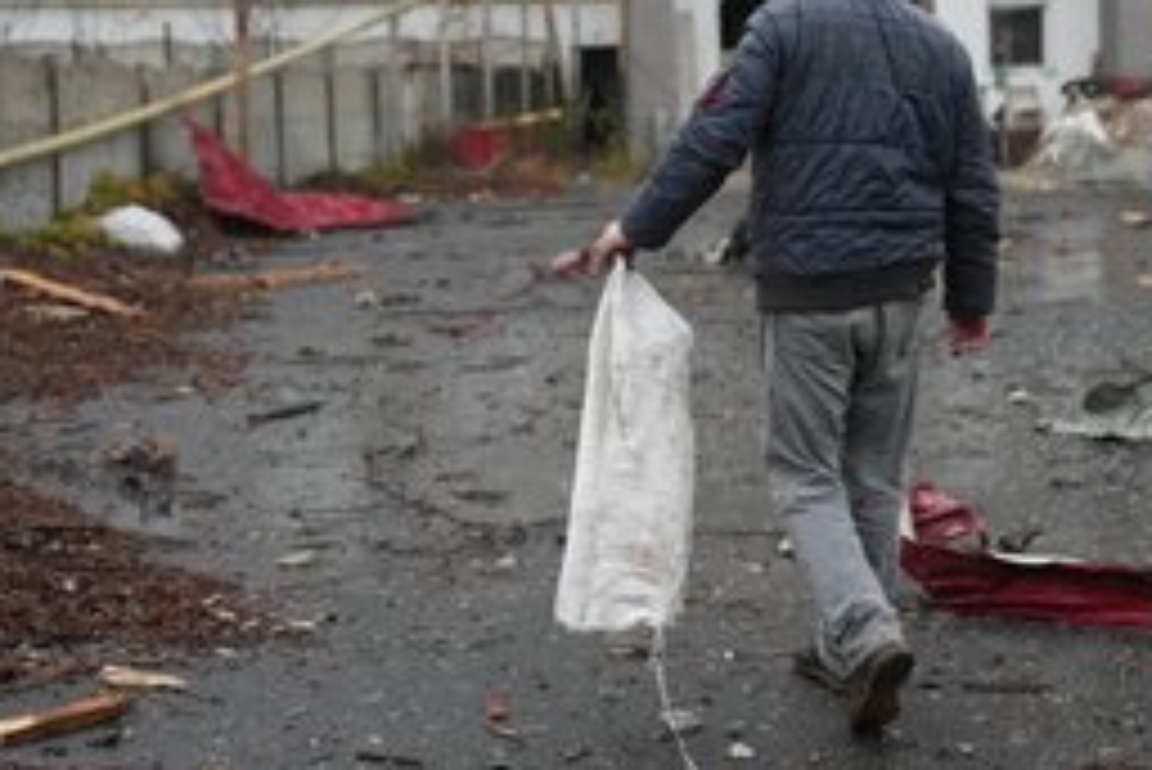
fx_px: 2401
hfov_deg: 26.7
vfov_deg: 18.1
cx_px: 810
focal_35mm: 75
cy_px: 191
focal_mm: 48
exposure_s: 1/160
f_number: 2.8
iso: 2000
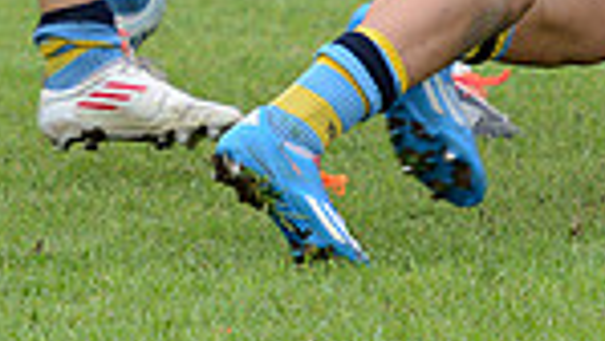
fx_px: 12407
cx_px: 414
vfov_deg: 1.6
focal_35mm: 773
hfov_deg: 2.8
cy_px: -376
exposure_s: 1/640
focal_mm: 190
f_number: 4
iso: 800
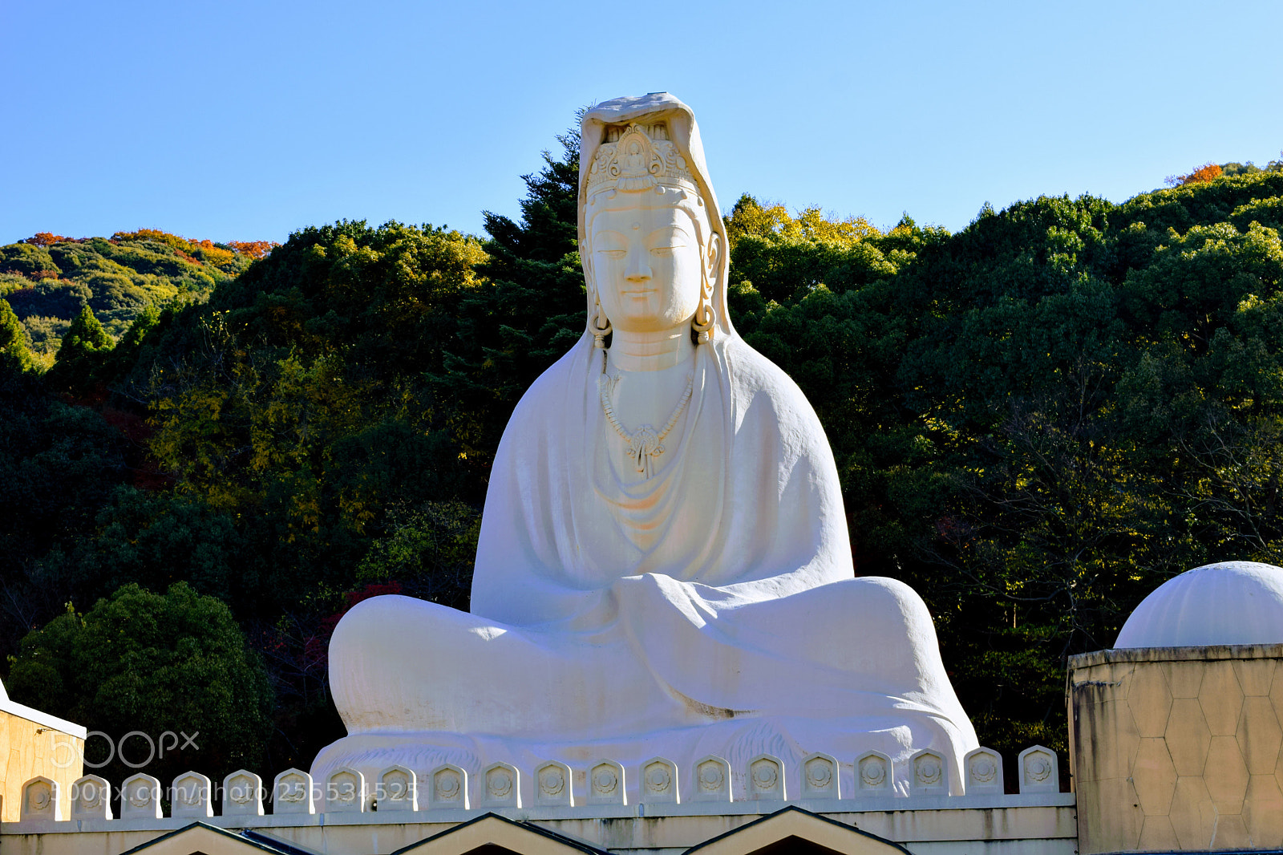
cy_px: 428
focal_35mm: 72
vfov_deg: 18.9
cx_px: 642
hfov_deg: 28.1
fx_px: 2565
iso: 200
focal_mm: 48
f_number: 8
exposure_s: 1/250
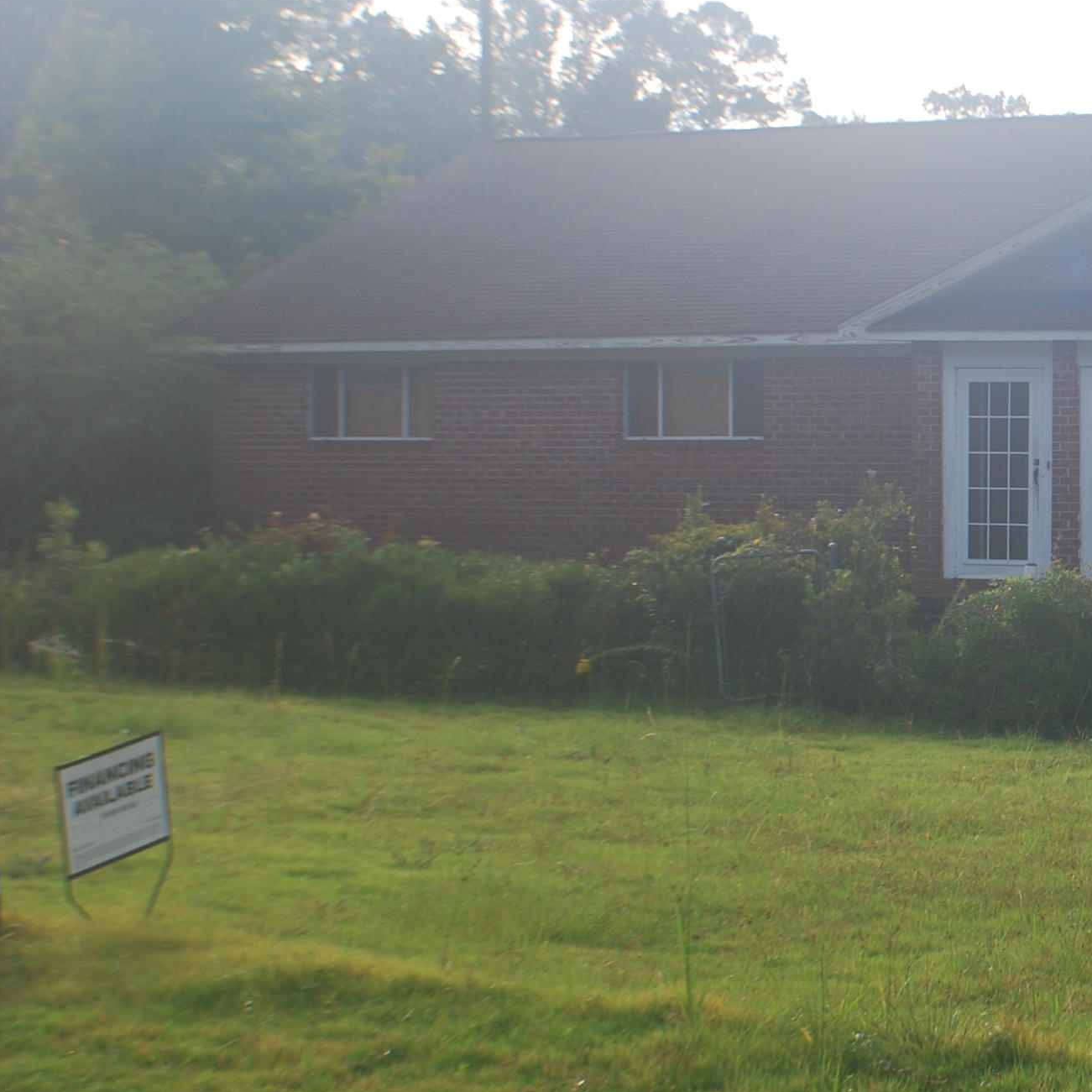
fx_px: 4566
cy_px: 461
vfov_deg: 13.6
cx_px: 1200
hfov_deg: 13.4
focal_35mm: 128
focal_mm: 45
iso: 100
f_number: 8
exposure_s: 1/125
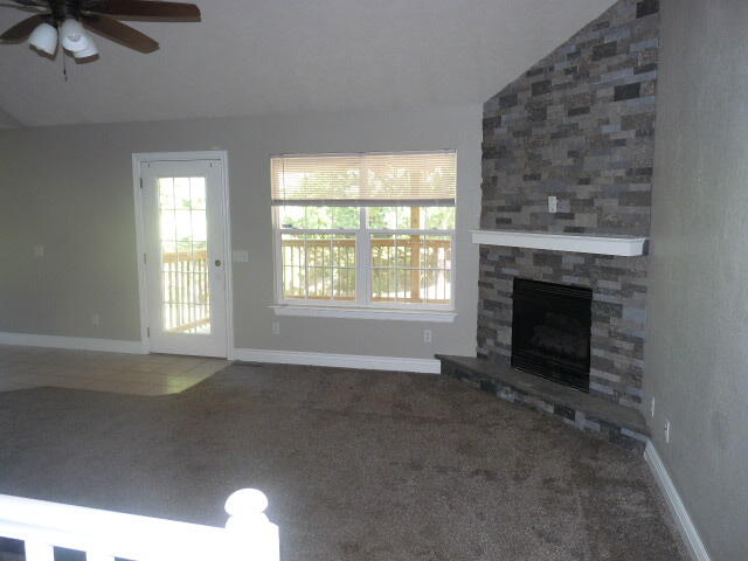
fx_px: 583
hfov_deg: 65.3
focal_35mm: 27
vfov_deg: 51.4
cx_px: 374
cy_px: 280
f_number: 2.8
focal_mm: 4.8
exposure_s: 1/30
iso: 160
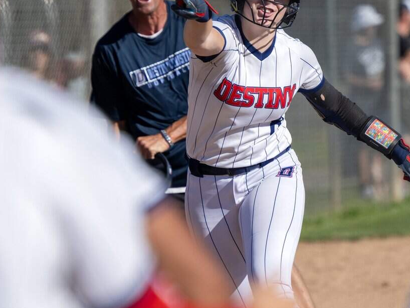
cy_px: 110
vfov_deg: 5.3
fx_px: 3341
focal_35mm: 282
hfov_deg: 7.0
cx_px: 200
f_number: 4
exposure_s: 1/5000
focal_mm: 200
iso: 500
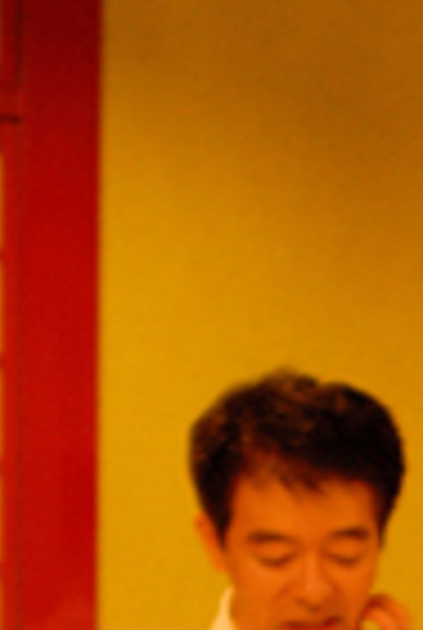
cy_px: 1310
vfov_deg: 9.8
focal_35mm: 192
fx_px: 3367
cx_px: 749
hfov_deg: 7.0
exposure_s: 1/80
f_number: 2
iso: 800
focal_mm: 28
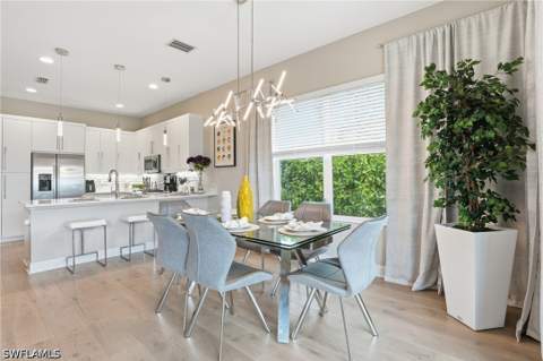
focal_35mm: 16
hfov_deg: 96.8
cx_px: 272
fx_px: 241
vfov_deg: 73.6
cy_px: 180
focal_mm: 16
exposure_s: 1/50
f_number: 9
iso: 200
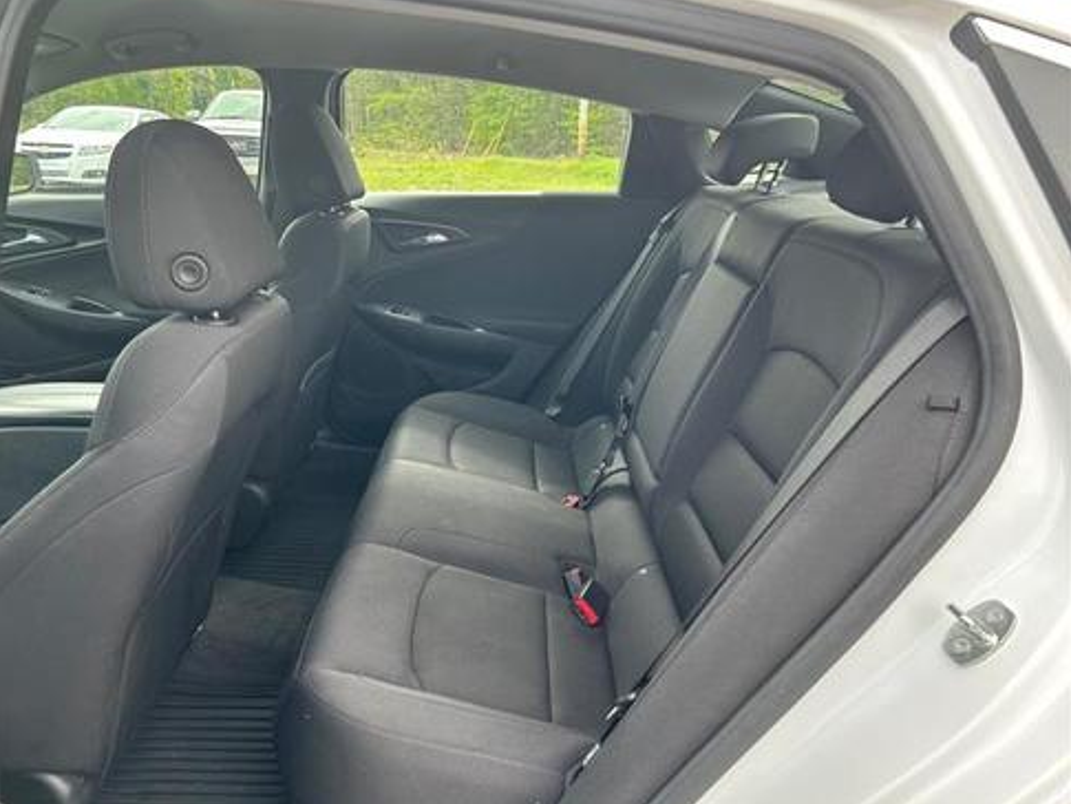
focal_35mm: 27
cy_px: 398
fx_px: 836
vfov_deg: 51.4
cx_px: 517
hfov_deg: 65.3
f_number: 1.5
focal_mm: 5.7
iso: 50
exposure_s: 1/279
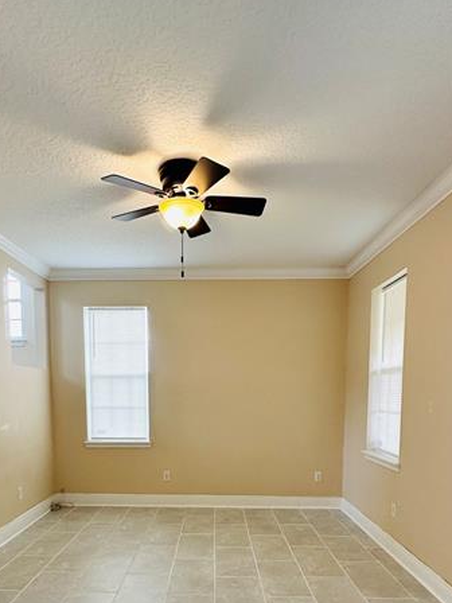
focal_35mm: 24
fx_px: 418
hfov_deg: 56.7
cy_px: 436
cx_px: 199
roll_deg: -0.7
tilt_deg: -5.5
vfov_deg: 68.0
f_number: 2.2
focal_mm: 2.22
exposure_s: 1/60
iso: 160
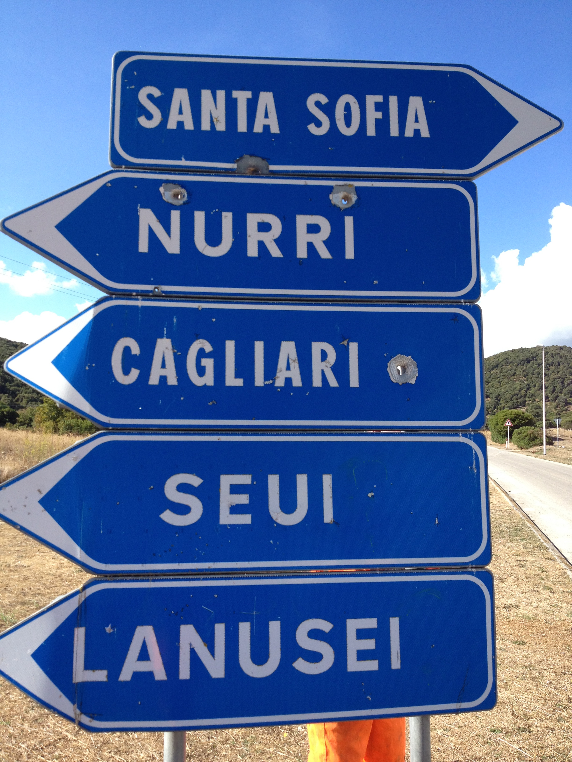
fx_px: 771
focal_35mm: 35
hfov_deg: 40.7
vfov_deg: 52.6
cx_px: 286
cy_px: 381
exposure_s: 1/849
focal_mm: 4.28
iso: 50
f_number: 2.4
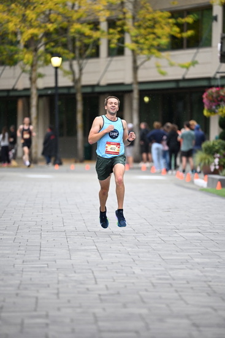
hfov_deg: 6.9
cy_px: 169
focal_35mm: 200
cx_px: 112
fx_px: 1874
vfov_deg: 10.3
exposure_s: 1/1600
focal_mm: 200
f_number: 2.8
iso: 1250
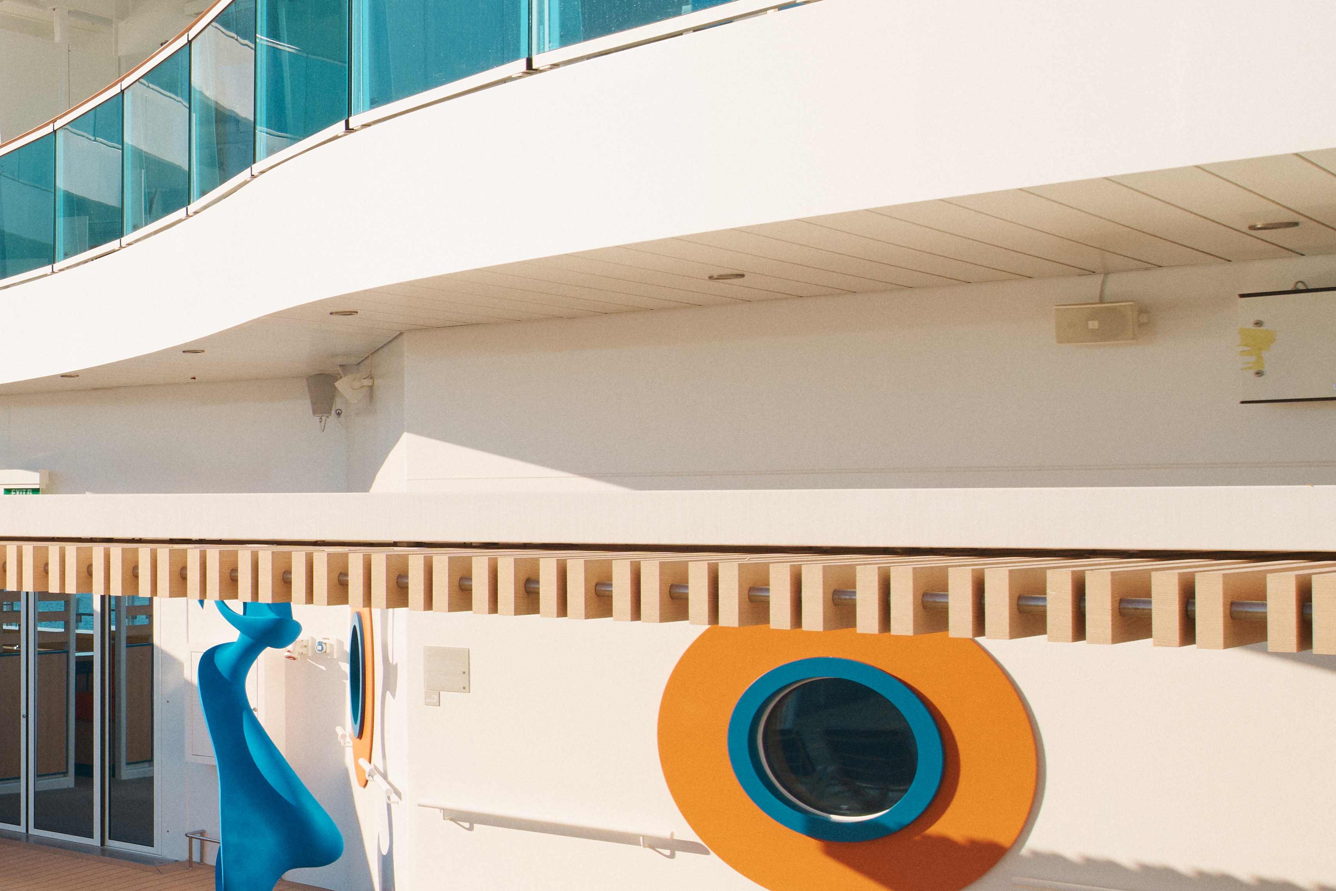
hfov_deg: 30.9
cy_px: 268
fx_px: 1744
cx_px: -468
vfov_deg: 28.4
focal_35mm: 47
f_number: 11
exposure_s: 1/80
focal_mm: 17
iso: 50
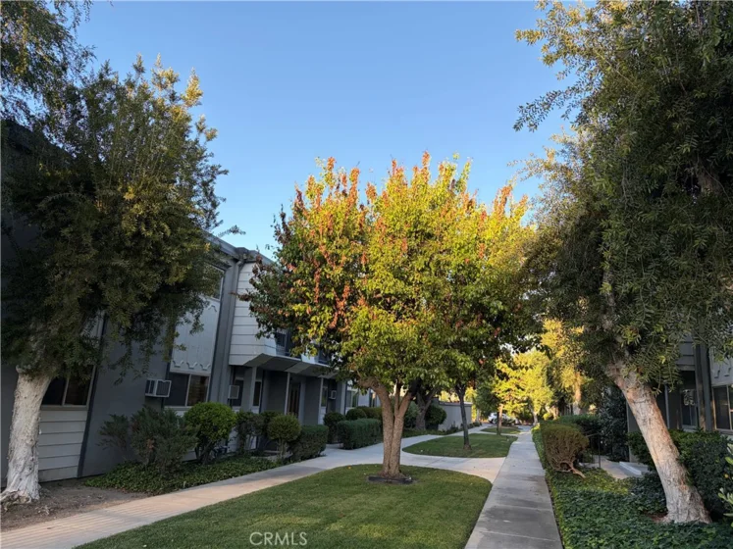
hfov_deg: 67.3
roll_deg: -2.8
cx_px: 366
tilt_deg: +14.0
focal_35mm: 26
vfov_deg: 53.1
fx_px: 550
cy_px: 274
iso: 50
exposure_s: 1/586
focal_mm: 5.96
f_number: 1.6
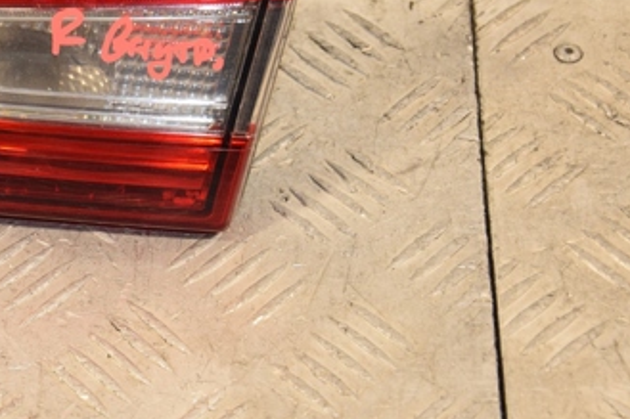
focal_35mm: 146
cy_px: 94
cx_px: 33
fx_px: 2554
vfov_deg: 9.4
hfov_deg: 13.9
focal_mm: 50
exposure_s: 1/200
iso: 800
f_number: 5.6
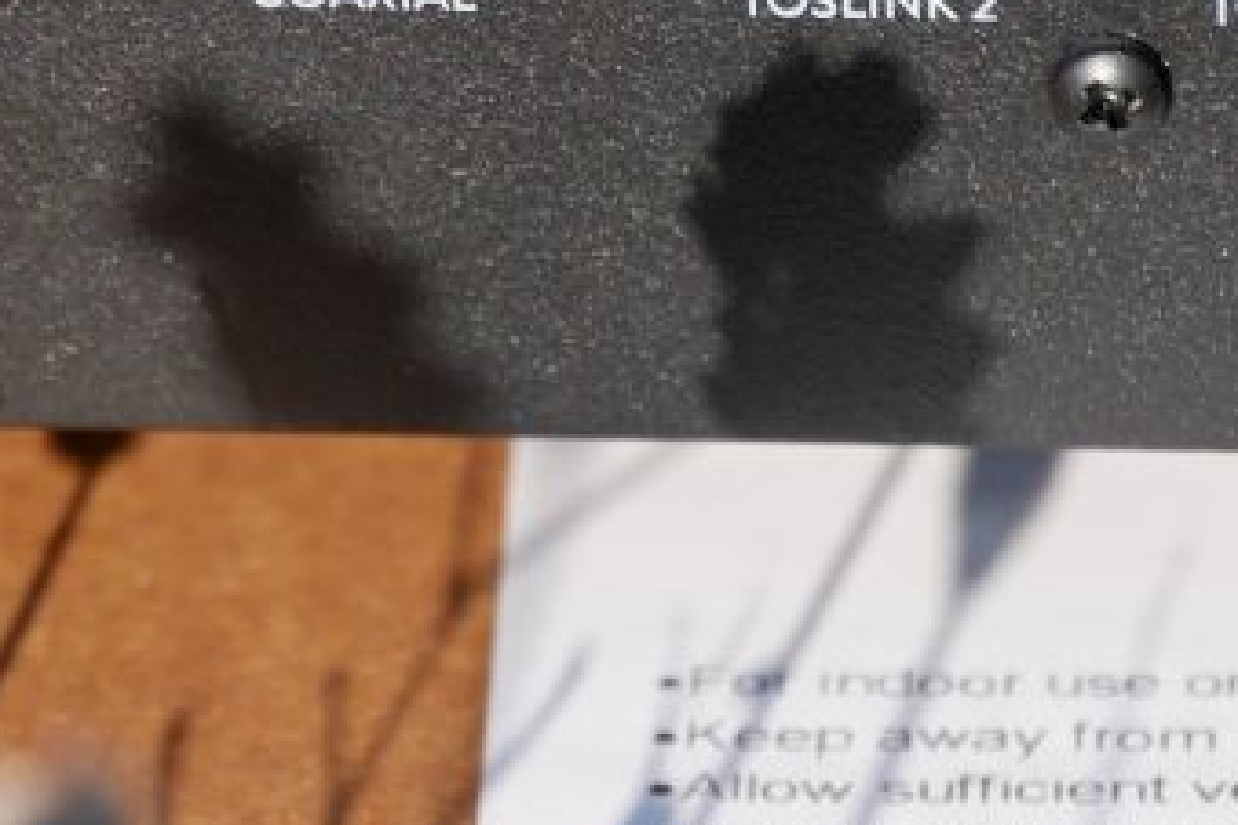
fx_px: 14202
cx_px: 212
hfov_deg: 5.0
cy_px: -68
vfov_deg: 3.3
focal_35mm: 413
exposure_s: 1/320
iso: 200
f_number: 5.4
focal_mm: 84
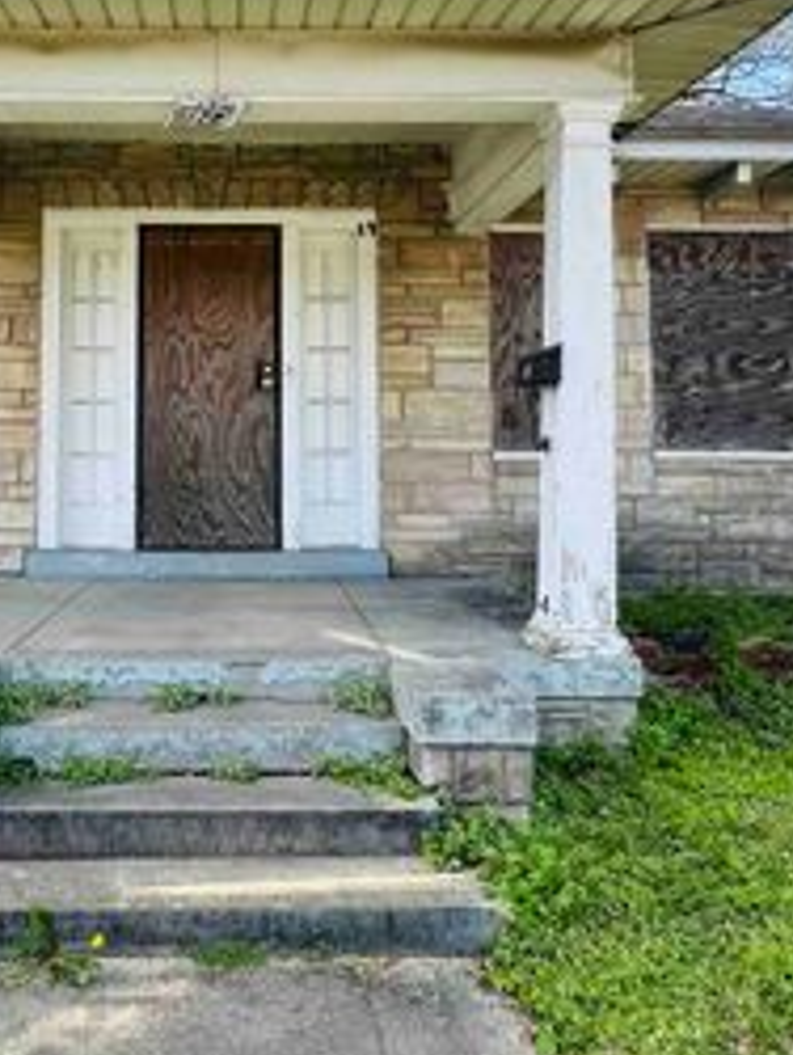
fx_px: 854
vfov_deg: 62.5
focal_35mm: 28
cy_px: 395
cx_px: 240
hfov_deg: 48.6
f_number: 2.2
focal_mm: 2.22
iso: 40
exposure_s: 1/378
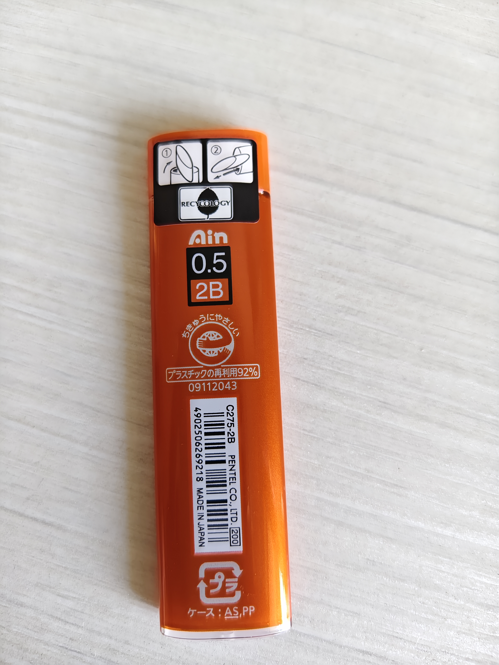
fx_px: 442
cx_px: 250
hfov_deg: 58.9
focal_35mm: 23
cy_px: 332
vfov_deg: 73.9
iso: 516
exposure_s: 1/100
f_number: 1.88
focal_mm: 5.56
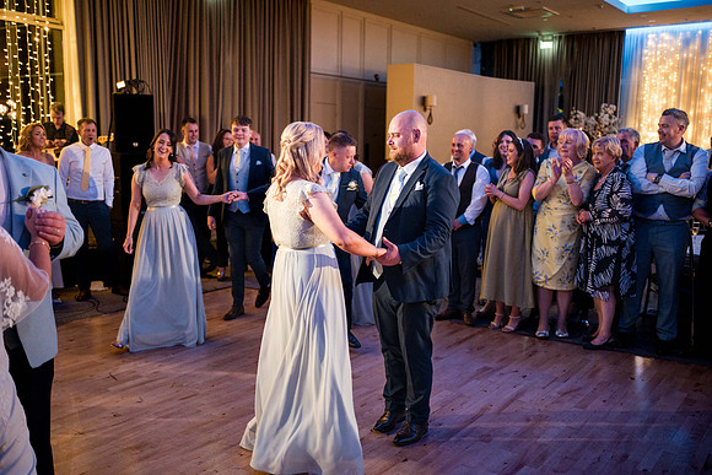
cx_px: 356
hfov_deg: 54.4
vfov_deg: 37.9
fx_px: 692
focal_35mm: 35
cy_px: 238
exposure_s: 1/250
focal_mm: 35
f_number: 1.8
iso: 4000
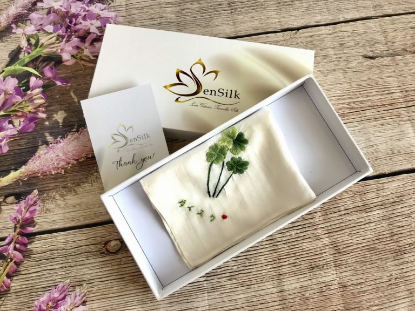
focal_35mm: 28
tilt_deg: -73.7
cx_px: 208
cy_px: 156
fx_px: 336
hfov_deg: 63.4
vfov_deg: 49.7
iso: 20
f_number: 1.8
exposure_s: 1/101
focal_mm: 3.99
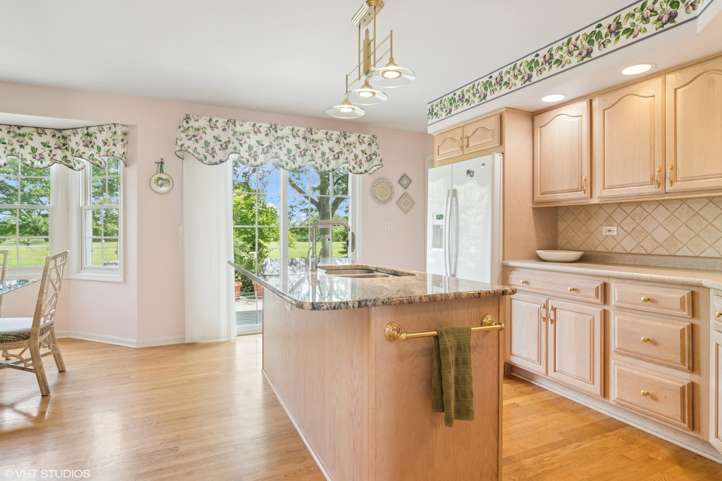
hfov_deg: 90.0
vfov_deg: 67.4
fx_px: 361
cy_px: 240
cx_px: 361
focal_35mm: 18
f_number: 8
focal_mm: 12
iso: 200
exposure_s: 1/13
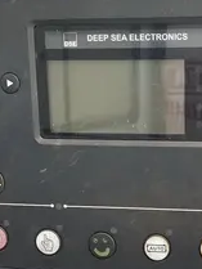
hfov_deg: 16.1
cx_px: 166
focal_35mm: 91
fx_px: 707
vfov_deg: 20.9
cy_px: 259
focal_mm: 4.25
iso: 25
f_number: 1.8
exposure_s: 1/122
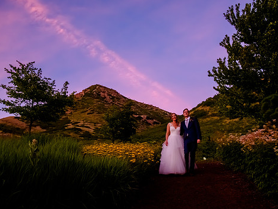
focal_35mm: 37
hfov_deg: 50.1
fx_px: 297
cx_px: 145
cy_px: 104
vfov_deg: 38.7
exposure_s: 1/640
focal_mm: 31
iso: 5000
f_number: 4.5
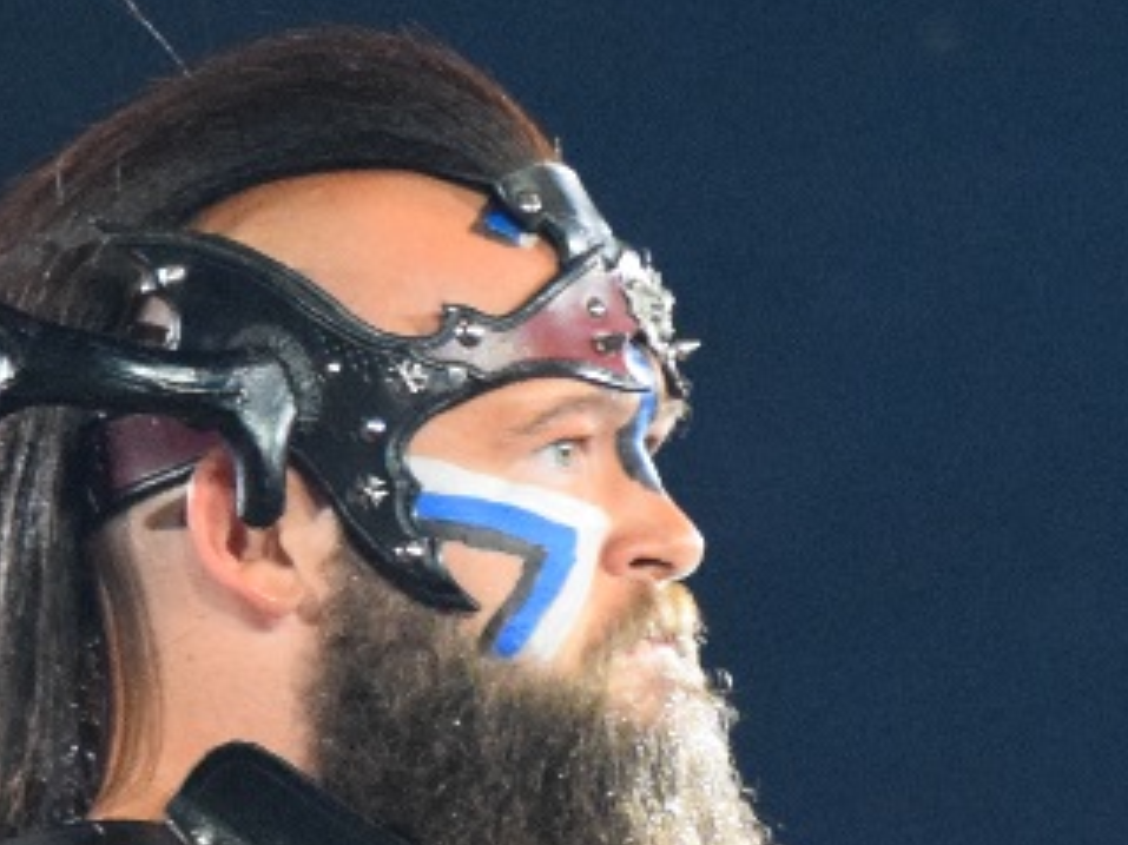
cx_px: -371
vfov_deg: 5.1
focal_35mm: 293
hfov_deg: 6.7
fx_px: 9544
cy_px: 912
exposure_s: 1/250
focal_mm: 72
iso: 3200
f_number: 4.2
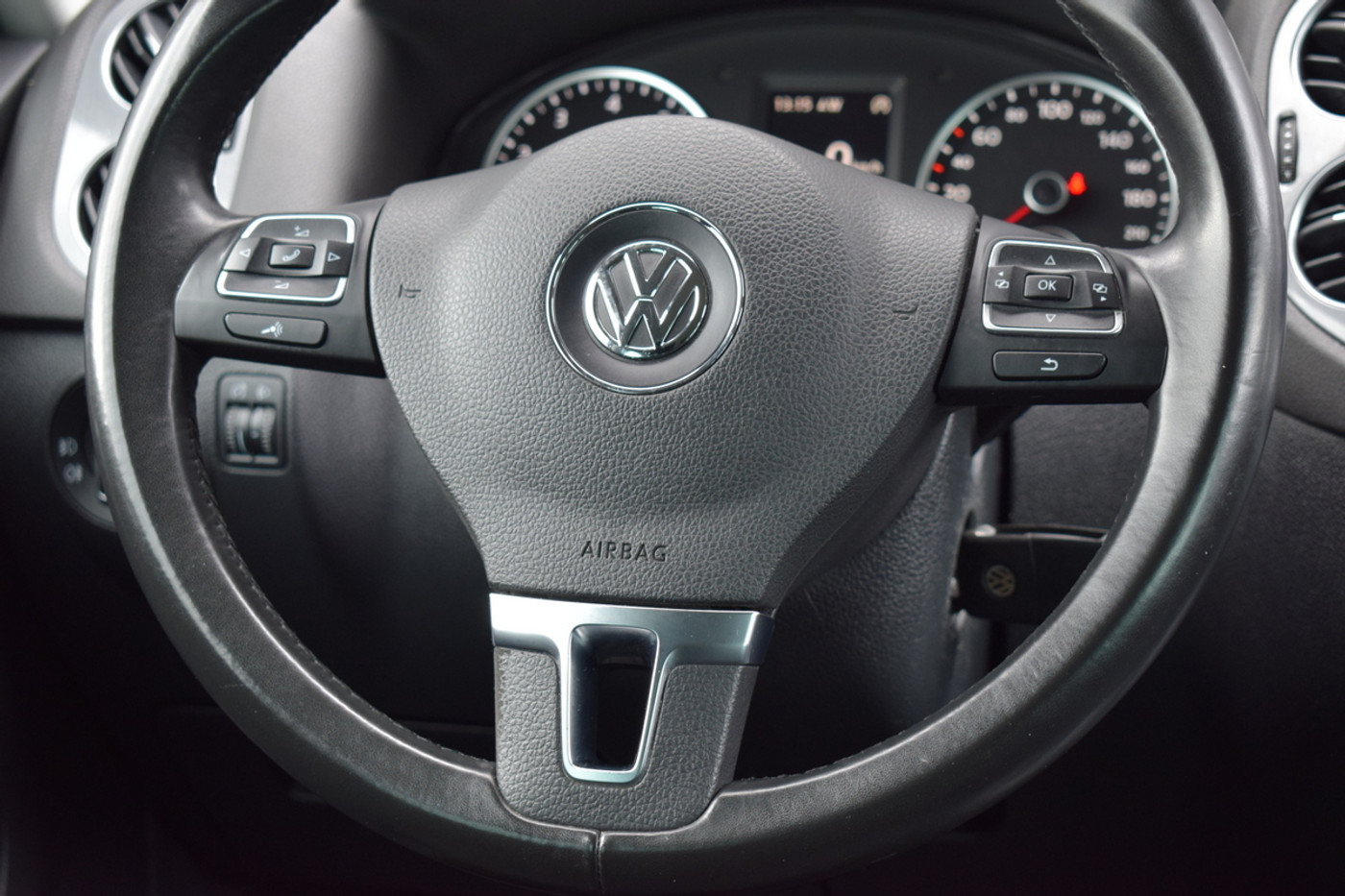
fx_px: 2689
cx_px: 672
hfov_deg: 28.1
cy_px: 448
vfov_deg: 18.9
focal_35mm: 72
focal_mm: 48
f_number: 5.3
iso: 640
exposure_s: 1/60
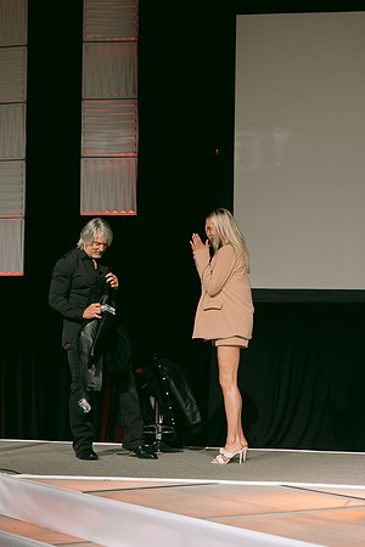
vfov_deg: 23.9
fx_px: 1293
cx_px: 182
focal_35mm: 85
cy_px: 274
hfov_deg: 16.1
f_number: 3.2
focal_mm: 85
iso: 640
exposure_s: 1/320
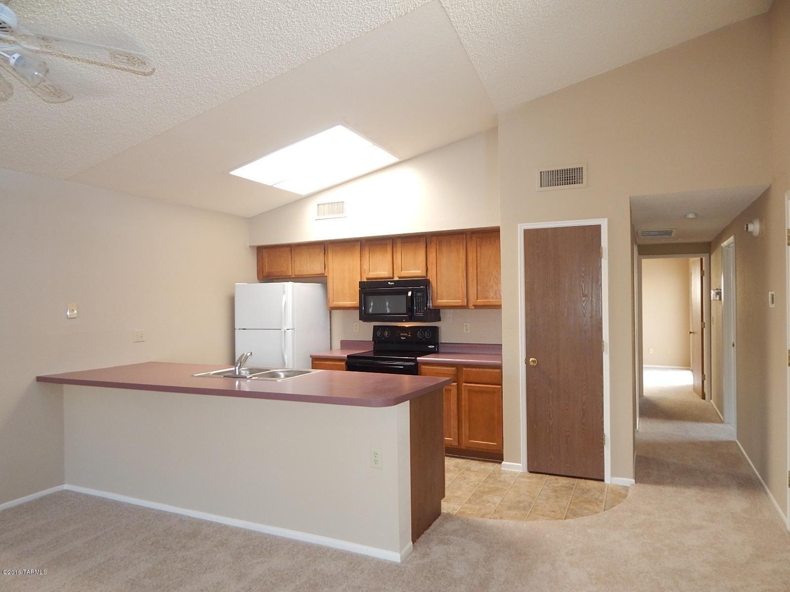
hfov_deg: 76.4
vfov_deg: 61.1
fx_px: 502
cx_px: 395
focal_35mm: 22
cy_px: 296
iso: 200
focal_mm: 4
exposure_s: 1/30
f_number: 3
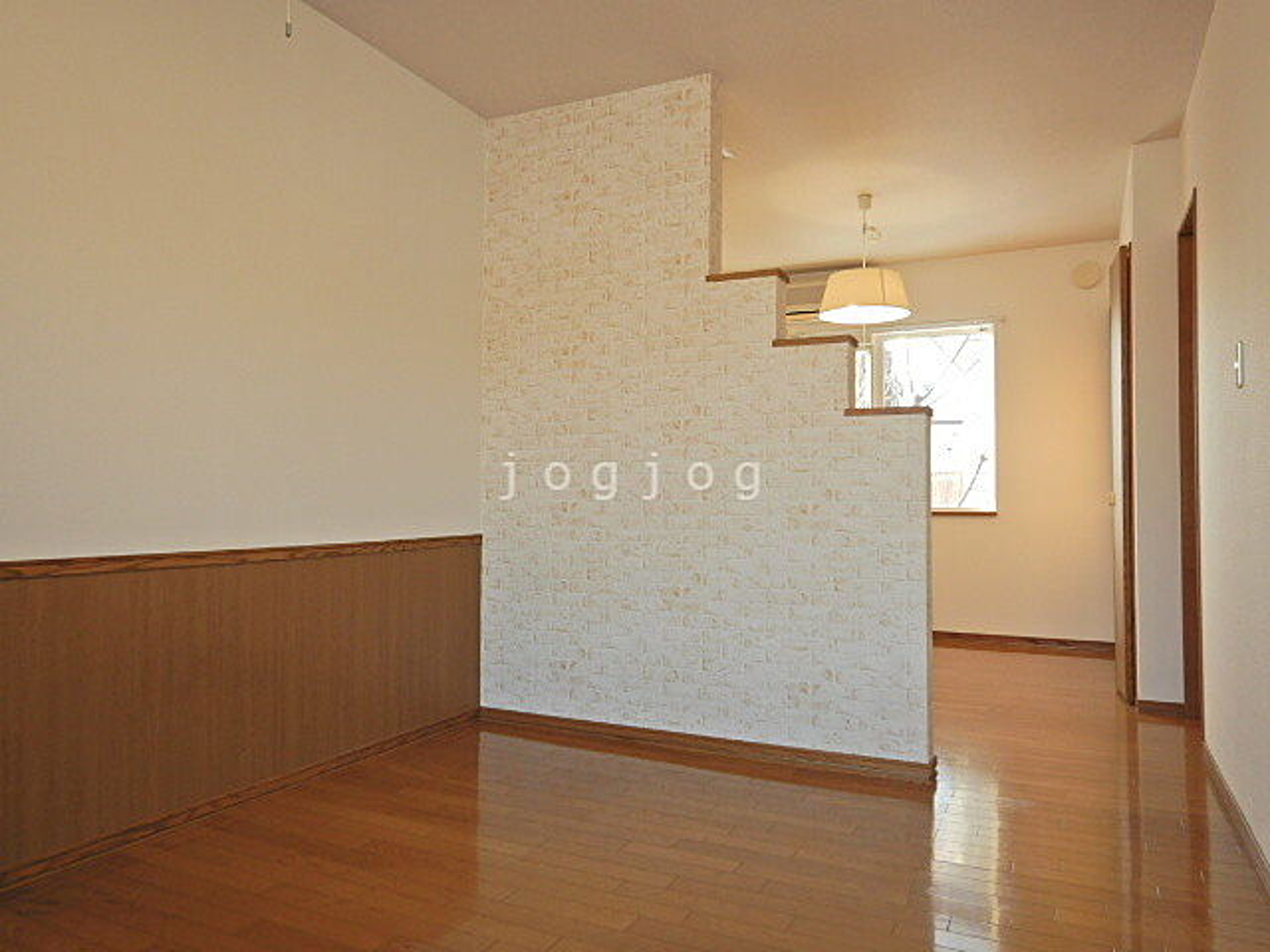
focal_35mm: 24
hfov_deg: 71.6
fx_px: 881
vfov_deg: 56.8
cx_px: 635
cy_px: 476
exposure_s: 1/60
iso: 125
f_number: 2.8
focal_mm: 4.3
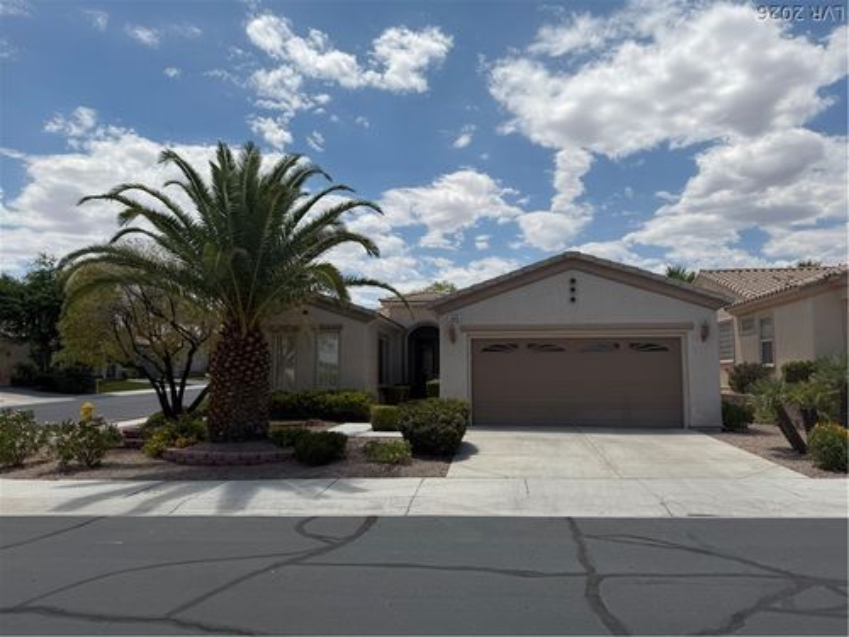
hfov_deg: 71.6
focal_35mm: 24
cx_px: 424
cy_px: 318
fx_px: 589
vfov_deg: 56.8
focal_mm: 6.76
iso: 80
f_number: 1.78
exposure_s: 1/9091
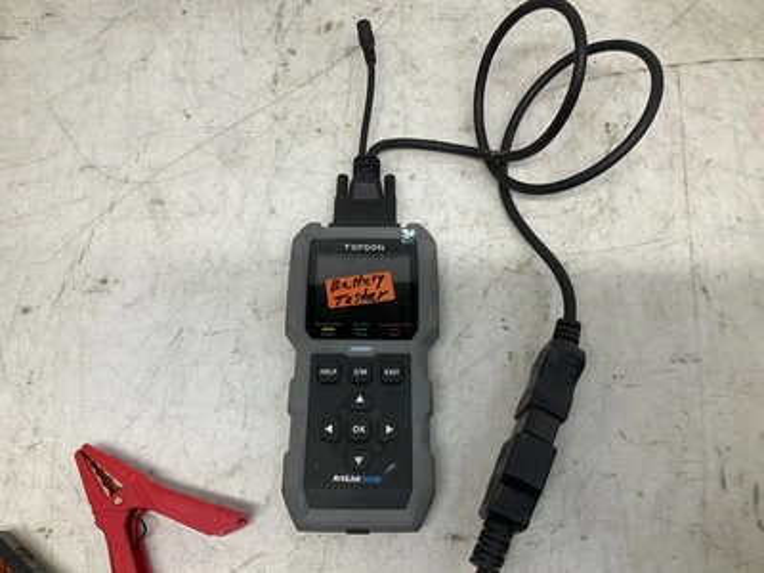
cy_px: 286
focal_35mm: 29
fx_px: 640
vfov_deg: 48.2
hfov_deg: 61.7
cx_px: 382
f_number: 1.8
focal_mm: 3
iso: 40
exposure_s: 1/120
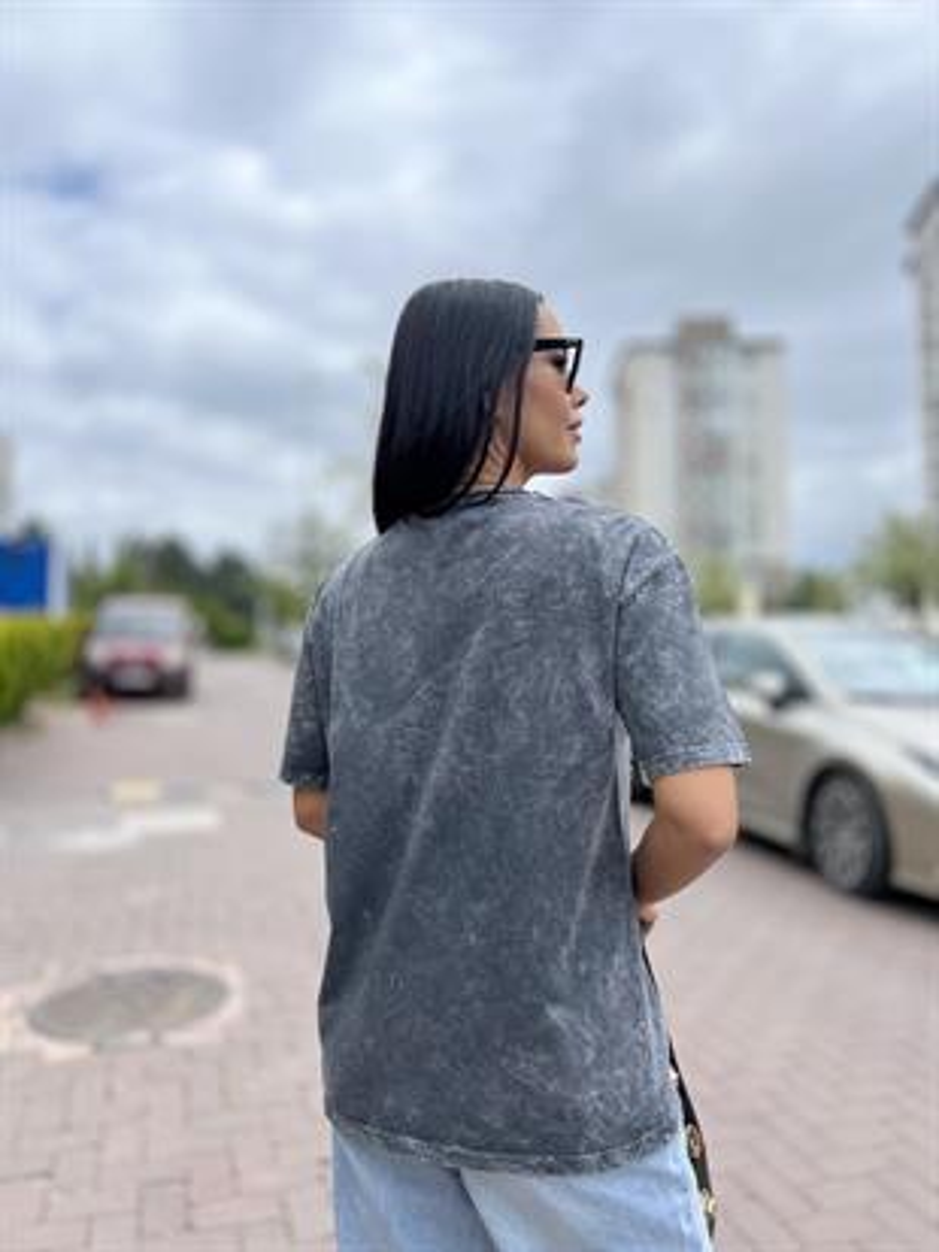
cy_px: 626
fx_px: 940
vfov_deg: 67.3
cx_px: 470
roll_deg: +0.4
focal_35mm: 26
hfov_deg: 53.1
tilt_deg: +5.9
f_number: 1.5
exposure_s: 1/5076
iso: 50
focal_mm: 5.7
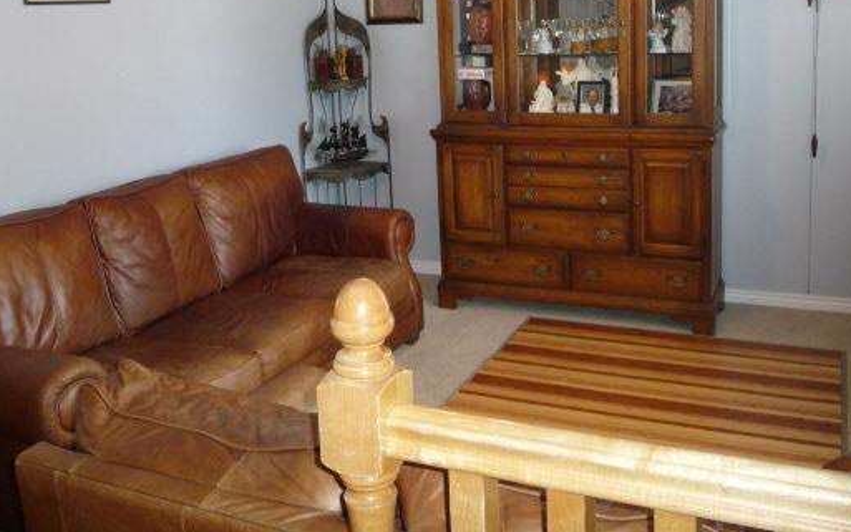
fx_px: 858
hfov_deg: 52.6
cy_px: 136
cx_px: 474
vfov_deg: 33.8
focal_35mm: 37
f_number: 3.3
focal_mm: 4.7
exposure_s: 1/30
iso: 320
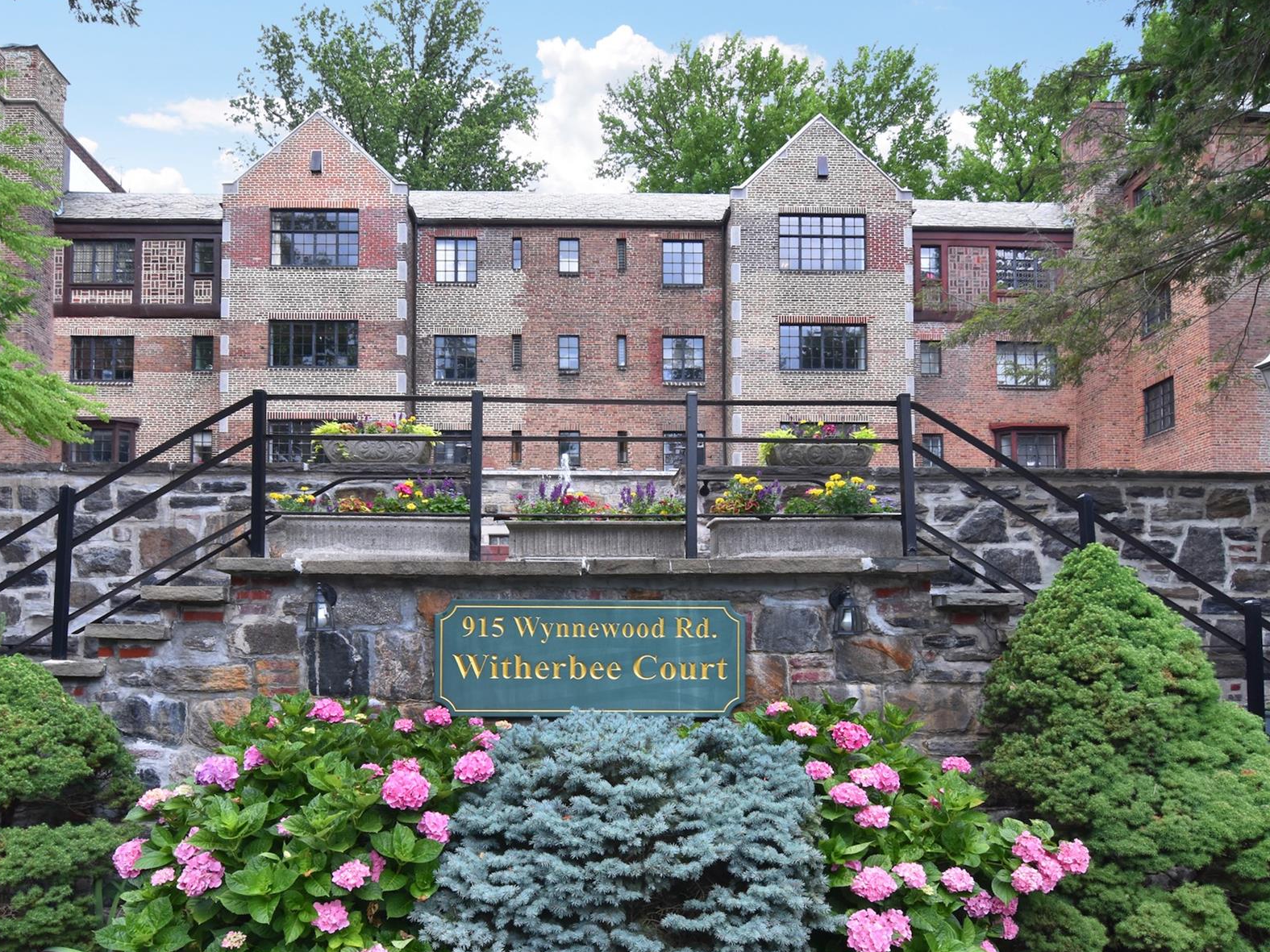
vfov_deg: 64.1
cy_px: 543
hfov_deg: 79.9
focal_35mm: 21
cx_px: 586
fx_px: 757
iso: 400
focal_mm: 11
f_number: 11
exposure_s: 1/80
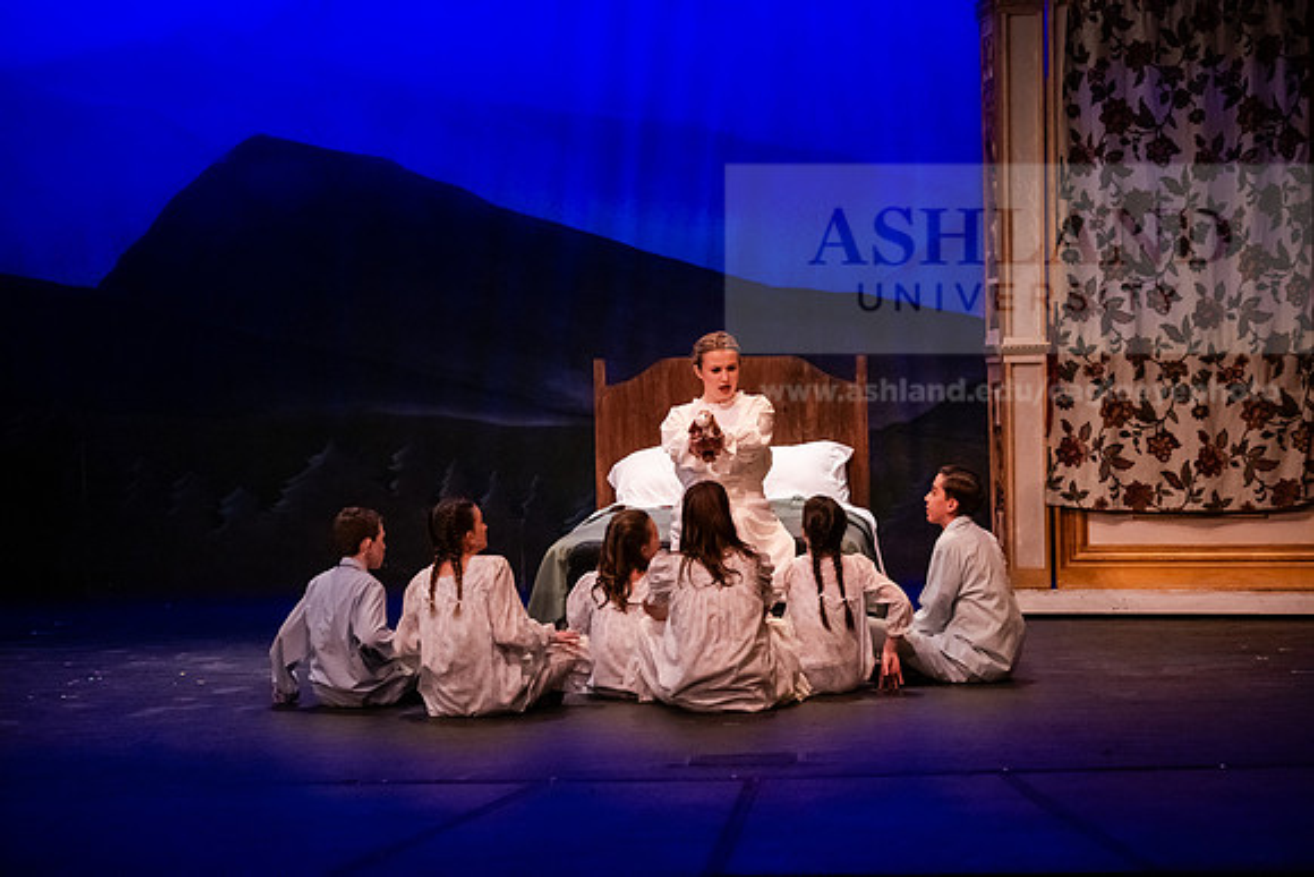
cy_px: 438
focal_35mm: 110
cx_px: 657
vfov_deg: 12.5
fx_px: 4016
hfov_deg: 18.6
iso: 5000
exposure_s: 1/200
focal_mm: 110
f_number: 3.2
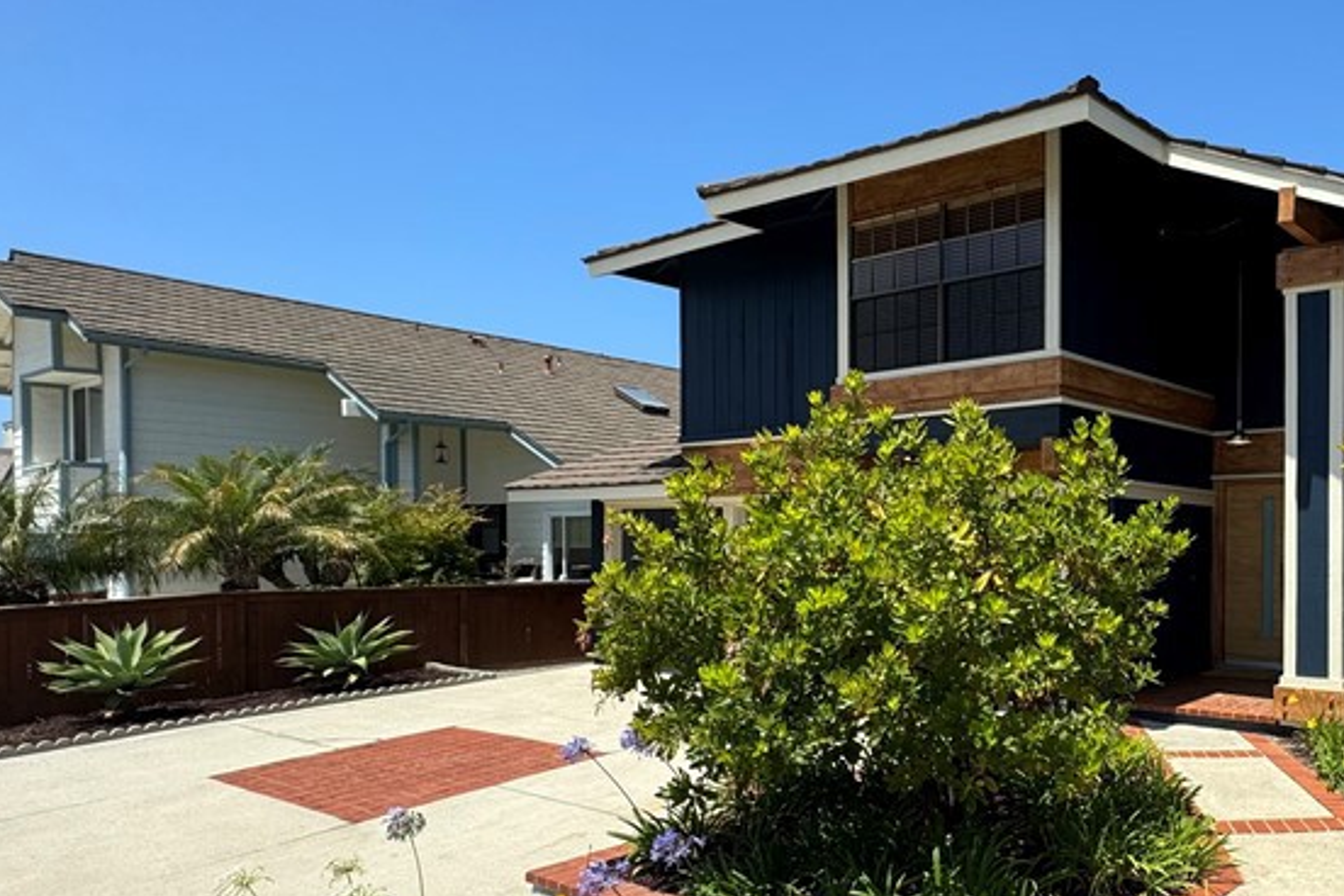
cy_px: 572
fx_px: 1008
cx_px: 1118
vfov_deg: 47.4
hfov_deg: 60.6
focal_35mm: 27
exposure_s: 1/980
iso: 40
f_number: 2.2
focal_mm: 2.22
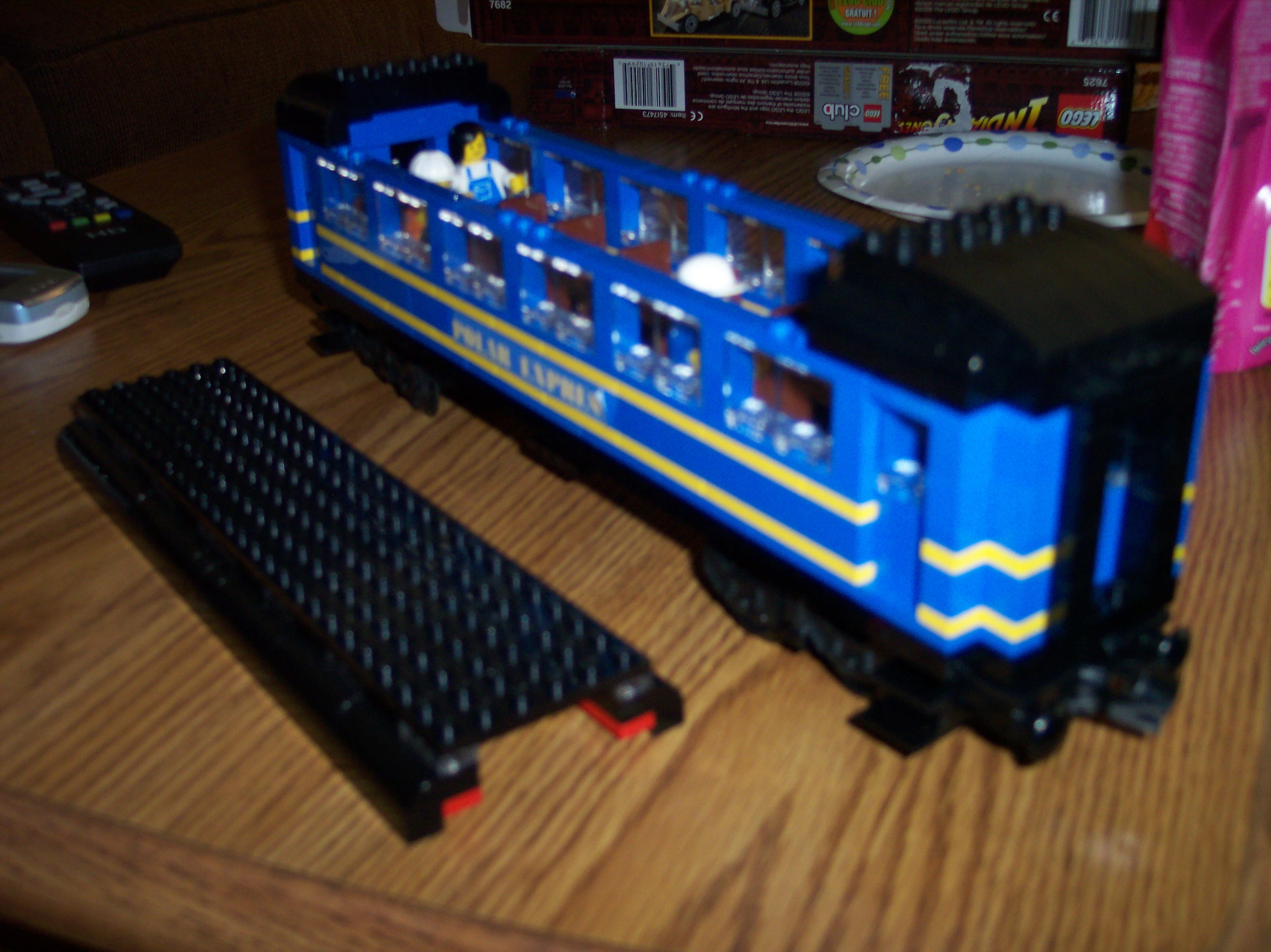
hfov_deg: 49.0
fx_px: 1394
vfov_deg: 37.7
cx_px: 636
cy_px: 476
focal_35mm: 38
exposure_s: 1/30
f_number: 2.8
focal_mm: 8
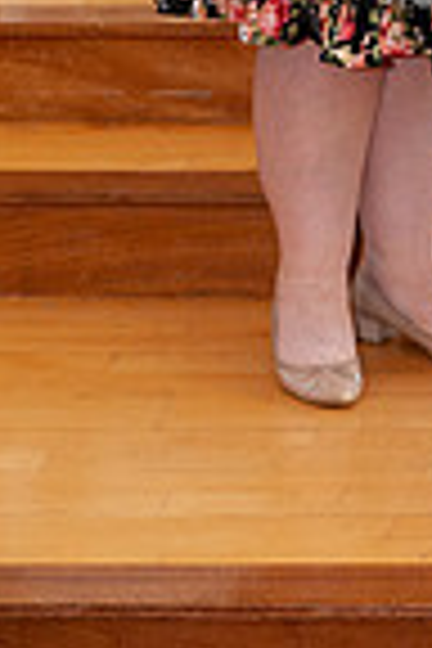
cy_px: -342
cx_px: 668
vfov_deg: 10.9
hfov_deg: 7.4
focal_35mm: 181
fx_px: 3258
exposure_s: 1/200
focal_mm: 58
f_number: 5.6
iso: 1600
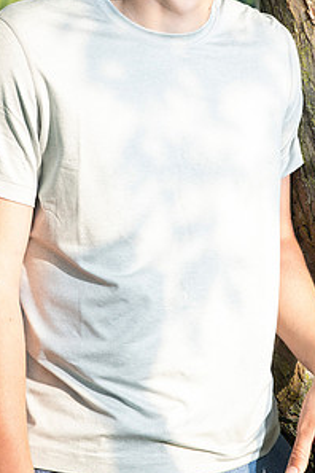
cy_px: 123
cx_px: 180
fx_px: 1155
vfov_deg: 22.9
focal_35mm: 88
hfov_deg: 15.5
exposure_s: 1/160
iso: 200
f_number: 7.1
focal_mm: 58
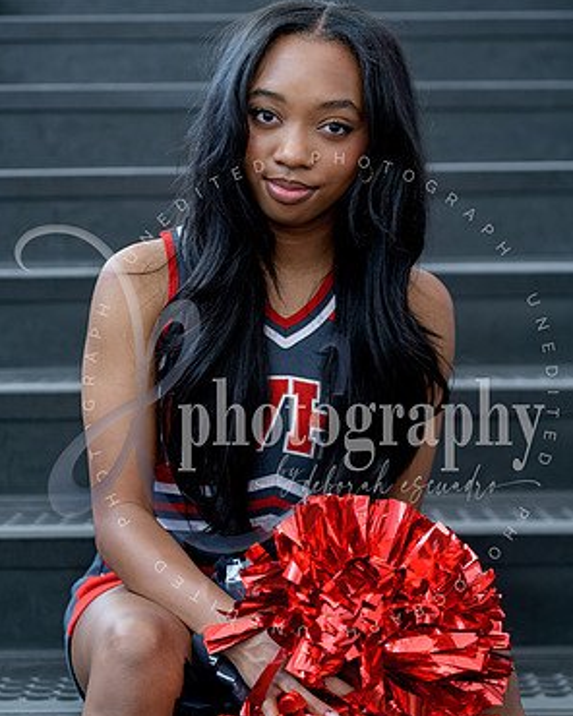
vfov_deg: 23.8
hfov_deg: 19.2
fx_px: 1696
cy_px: 389
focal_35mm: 80
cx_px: 288
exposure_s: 1/80
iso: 250
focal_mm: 70
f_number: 2.8
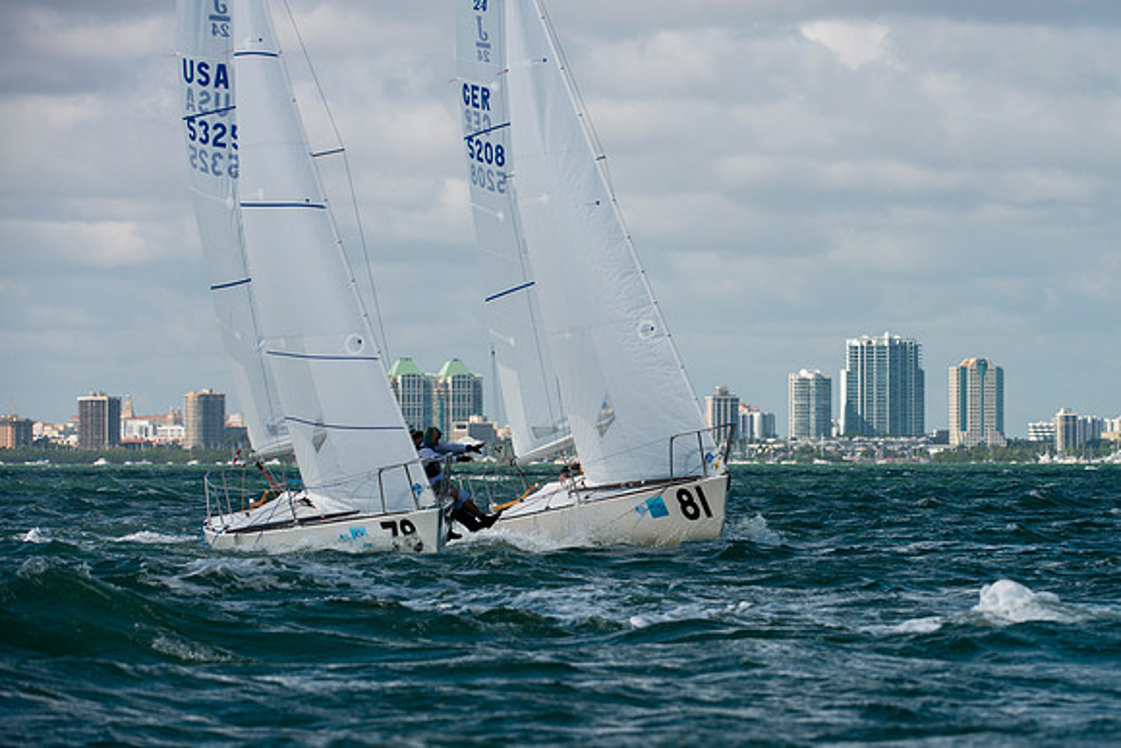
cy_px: 404
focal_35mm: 228
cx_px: 625
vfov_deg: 6.0
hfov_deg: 9.0
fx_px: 7112
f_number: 6.3
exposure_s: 1/1600
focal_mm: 200
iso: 280
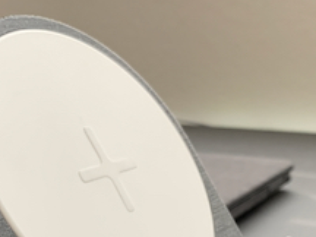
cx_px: 124
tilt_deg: -20.7
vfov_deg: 17.9
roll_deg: +0.2
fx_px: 703
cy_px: 306
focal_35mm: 77
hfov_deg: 25.3
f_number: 1.8
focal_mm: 4.25
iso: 125
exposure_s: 1/60
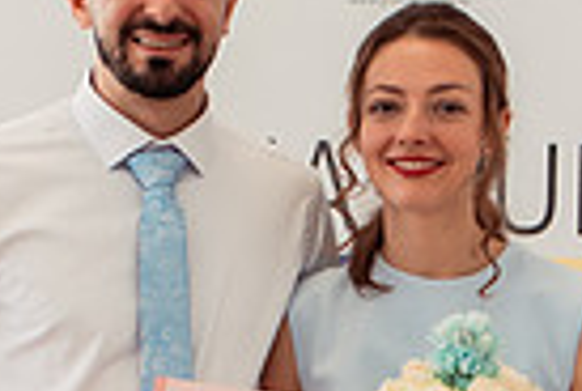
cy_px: 502
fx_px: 2608
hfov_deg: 12.7
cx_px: 314
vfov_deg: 8.5
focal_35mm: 161
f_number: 3.2
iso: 400
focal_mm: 35
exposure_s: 1/400
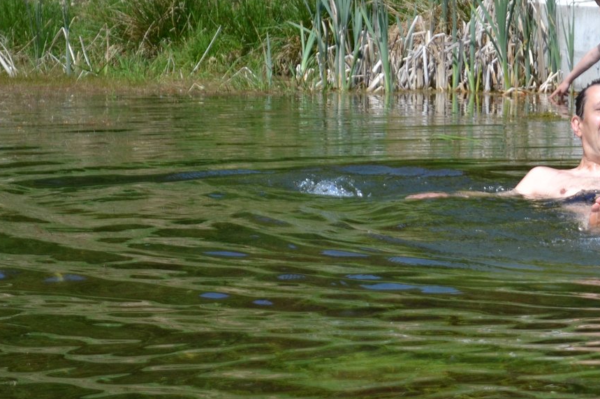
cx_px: 568
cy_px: 226
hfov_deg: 10.6
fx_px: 3201
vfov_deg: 7.1
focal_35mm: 192
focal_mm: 55
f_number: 5.6
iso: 400
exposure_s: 1/1600
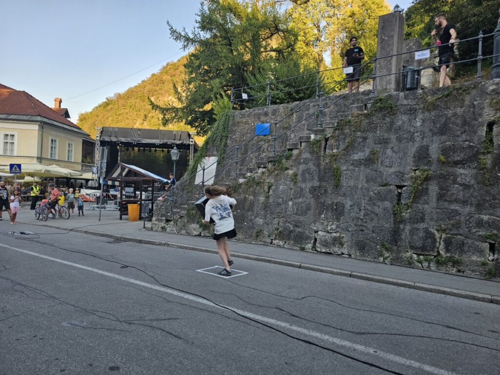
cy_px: 188
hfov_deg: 73.9
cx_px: 250
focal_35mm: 23
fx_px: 332
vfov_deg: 58.9
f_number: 1.7
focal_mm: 6.3
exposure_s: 1/180
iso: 25
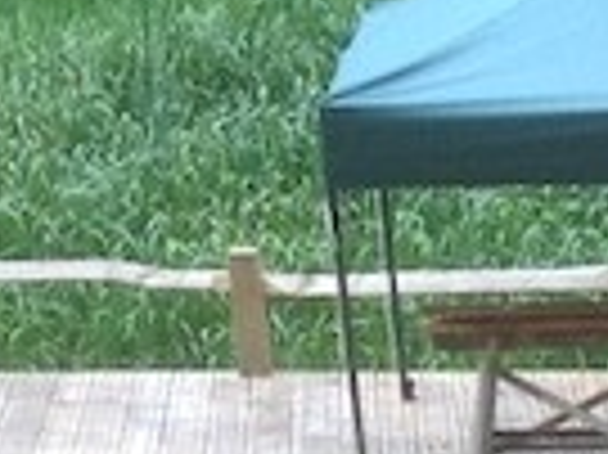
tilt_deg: -23.8
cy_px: 1295
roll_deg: -0.8
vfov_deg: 6.0
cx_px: 1175
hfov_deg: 8.1
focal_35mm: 233
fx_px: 4089
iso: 50
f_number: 2.4
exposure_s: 1/120
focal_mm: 4.28
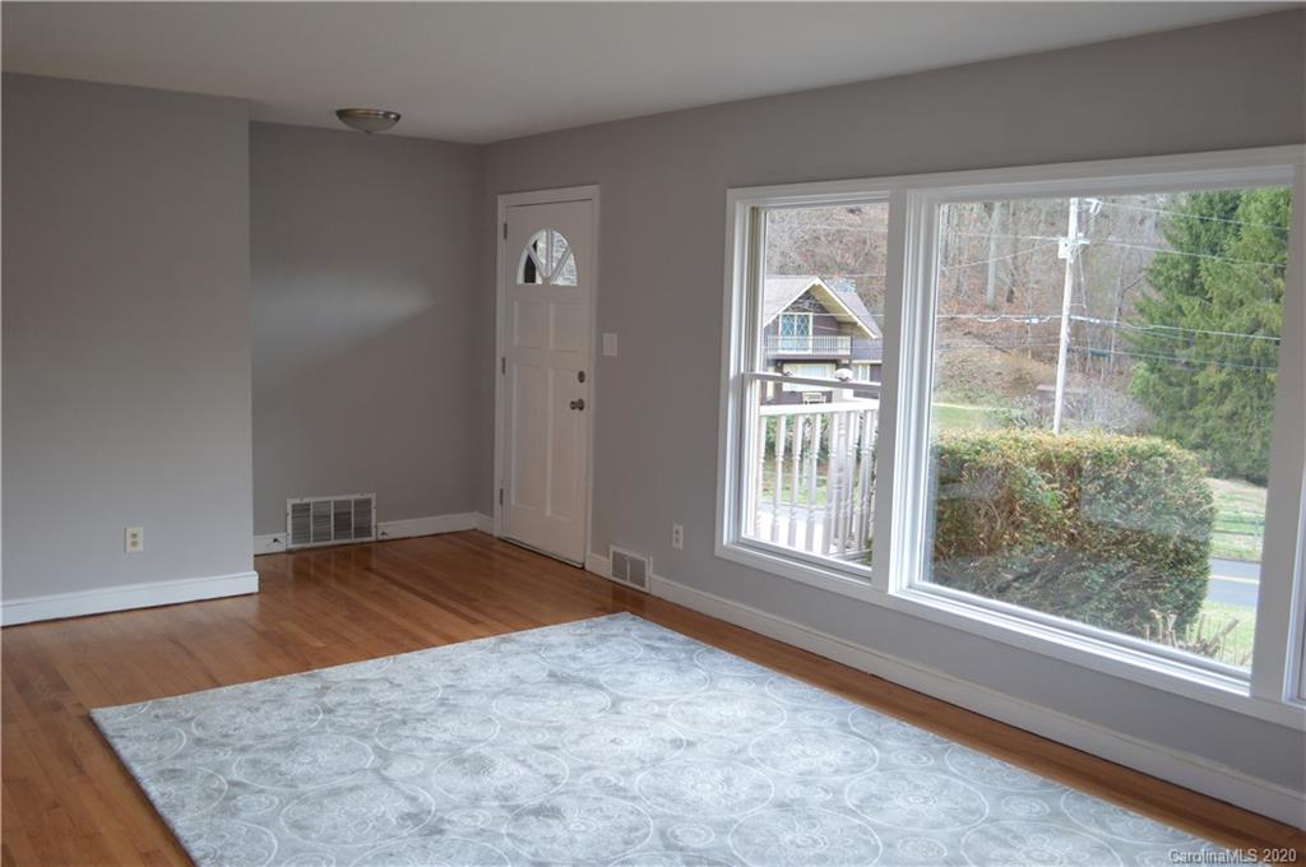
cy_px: 434
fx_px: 1196
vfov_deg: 39.9
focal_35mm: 33
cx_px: 653
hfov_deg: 57.3
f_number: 4.5
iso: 400
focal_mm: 22
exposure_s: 1/80
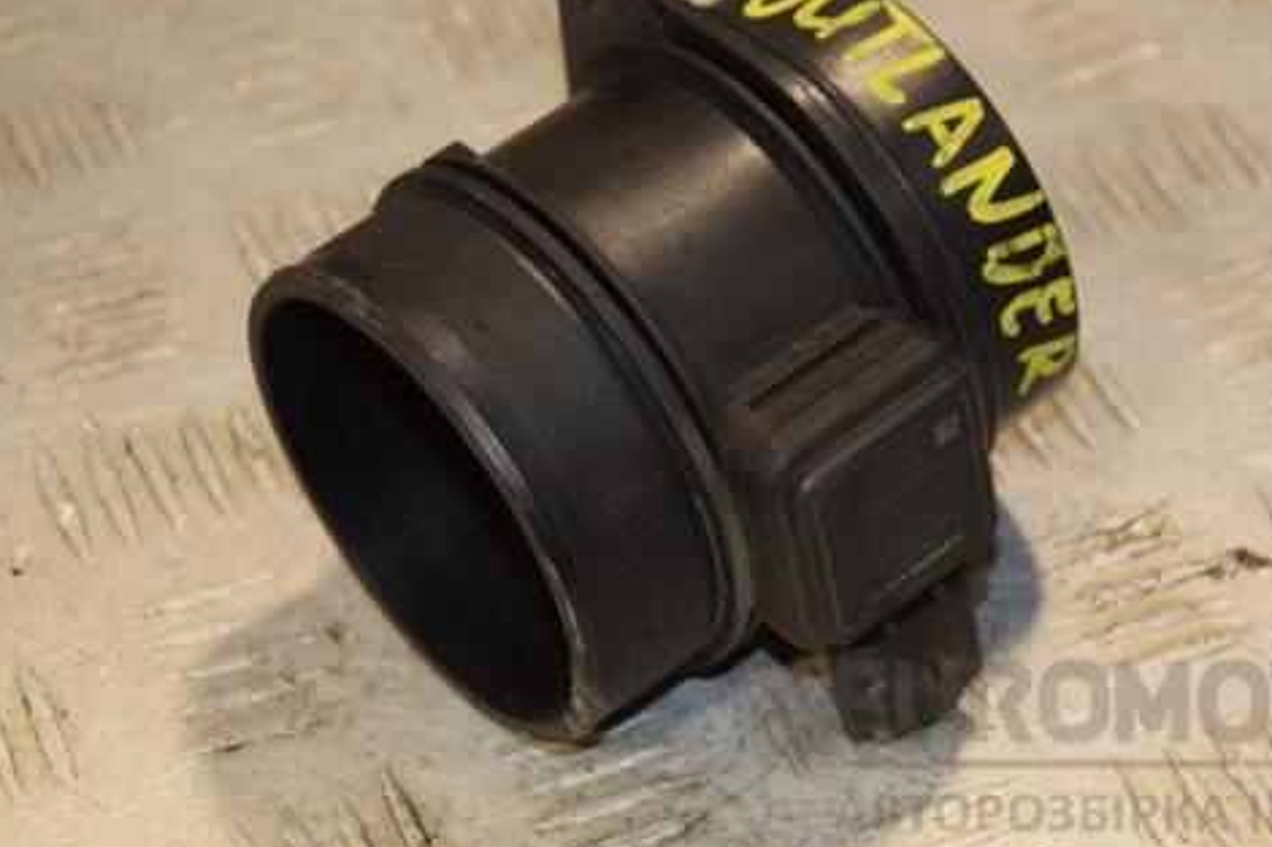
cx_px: 782
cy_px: 341
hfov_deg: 15.3
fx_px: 4733
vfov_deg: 10.2
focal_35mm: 134
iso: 800
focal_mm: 70
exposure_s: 1/200
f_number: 5.3
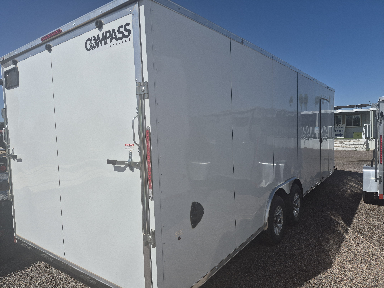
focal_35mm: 23
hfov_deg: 73.9
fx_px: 255
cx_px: 192
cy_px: 144
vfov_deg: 58.9
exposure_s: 1/7696
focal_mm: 5.4
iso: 50
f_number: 1.8
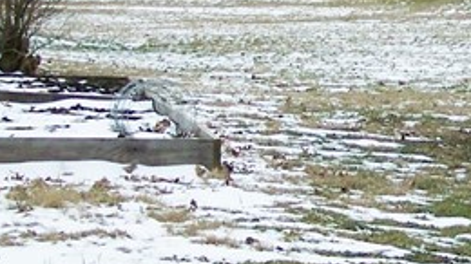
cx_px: 502
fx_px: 2035
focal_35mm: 163
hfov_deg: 13.0
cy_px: 20
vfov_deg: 7.4
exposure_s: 1/250
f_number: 2.8
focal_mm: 6.3
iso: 64
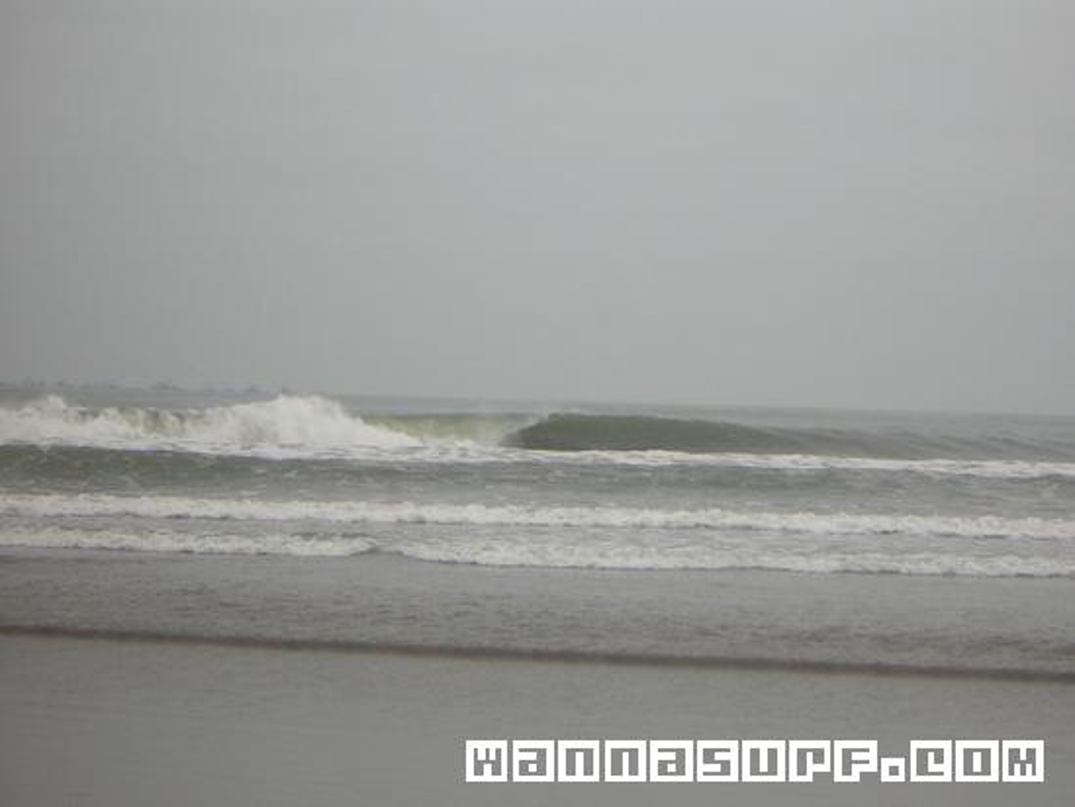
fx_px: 3355
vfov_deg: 13.7
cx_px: 538
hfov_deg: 18.2
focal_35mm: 108
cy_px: 404
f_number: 4.7
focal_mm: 14.1
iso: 50
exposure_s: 1/741
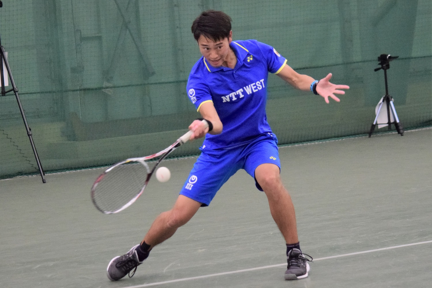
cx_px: 216
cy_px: 144
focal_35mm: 147
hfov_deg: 14.0
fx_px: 1764
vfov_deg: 9.3
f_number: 4.5
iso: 2500
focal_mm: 98
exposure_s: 1/1000
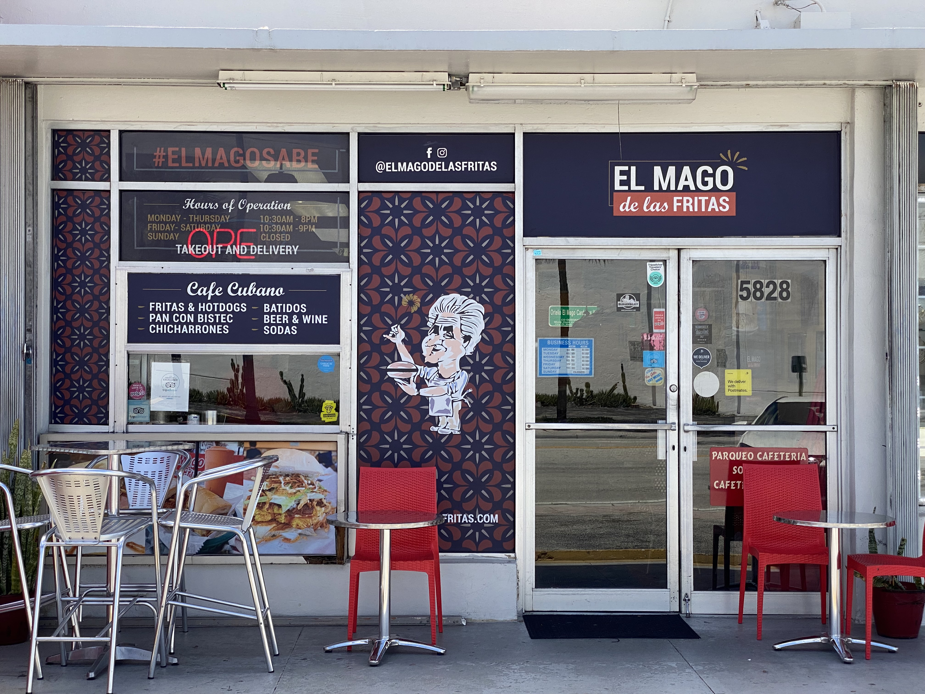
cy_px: 347
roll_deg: +0.2
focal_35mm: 52
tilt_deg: +1.5
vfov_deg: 28.0
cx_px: 462
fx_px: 1390
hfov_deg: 36.8
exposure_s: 1/959
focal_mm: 6
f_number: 2
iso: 20
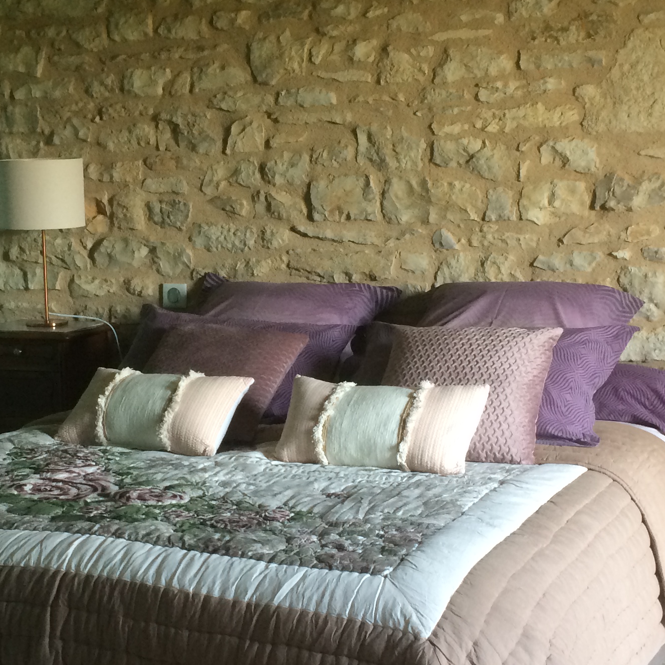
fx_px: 1369
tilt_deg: -8.9
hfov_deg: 27.1
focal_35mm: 63
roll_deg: +1.1
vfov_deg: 27.2
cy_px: 399
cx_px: 220
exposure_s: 1/33
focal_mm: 4.15
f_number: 2.2
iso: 160
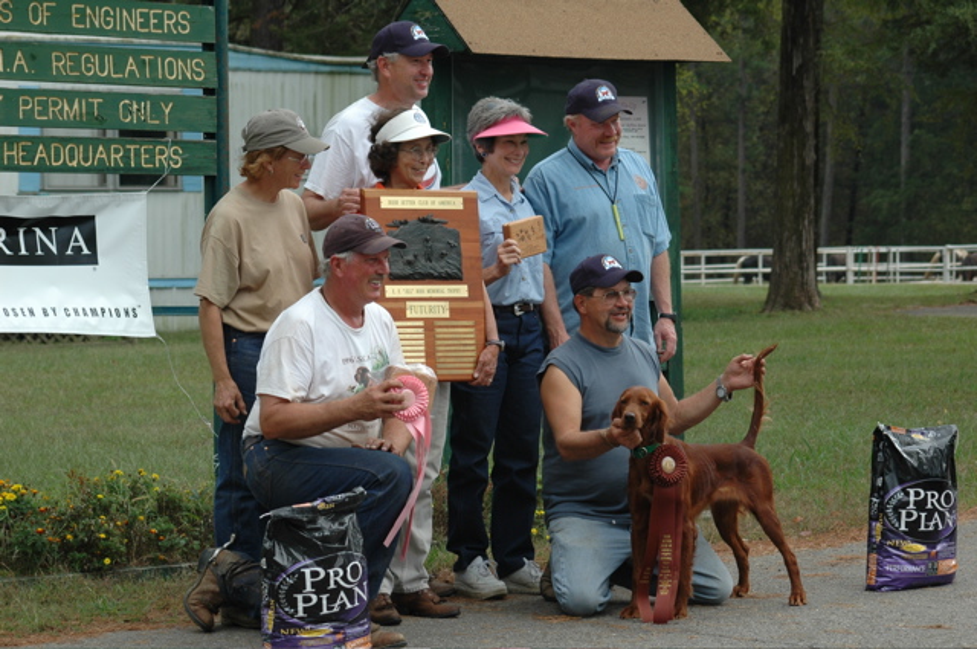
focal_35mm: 123
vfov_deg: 11.1
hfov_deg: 16.7
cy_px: 324
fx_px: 3334
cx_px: 488
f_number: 6.3
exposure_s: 1/160
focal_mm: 82
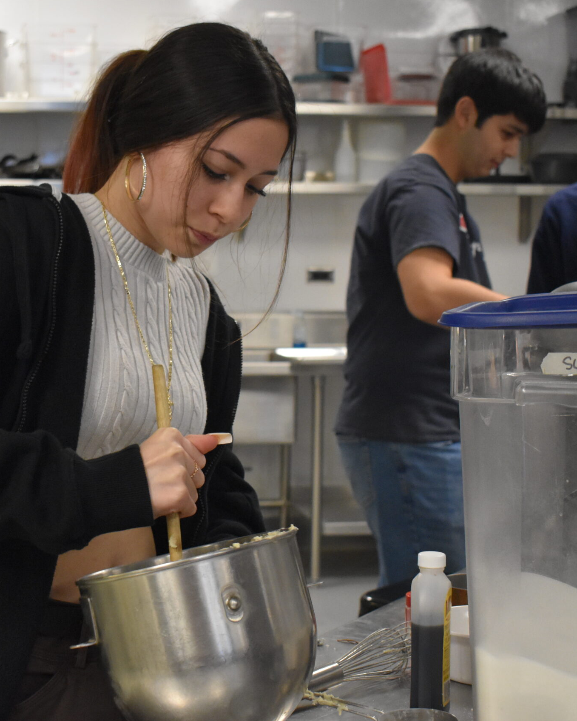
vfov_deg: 27.9
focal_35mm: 68
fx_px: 1451
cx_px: 158
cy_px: 361
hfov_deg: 22.3
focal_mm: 32
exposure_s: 1/100
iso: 3200
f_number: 4.5
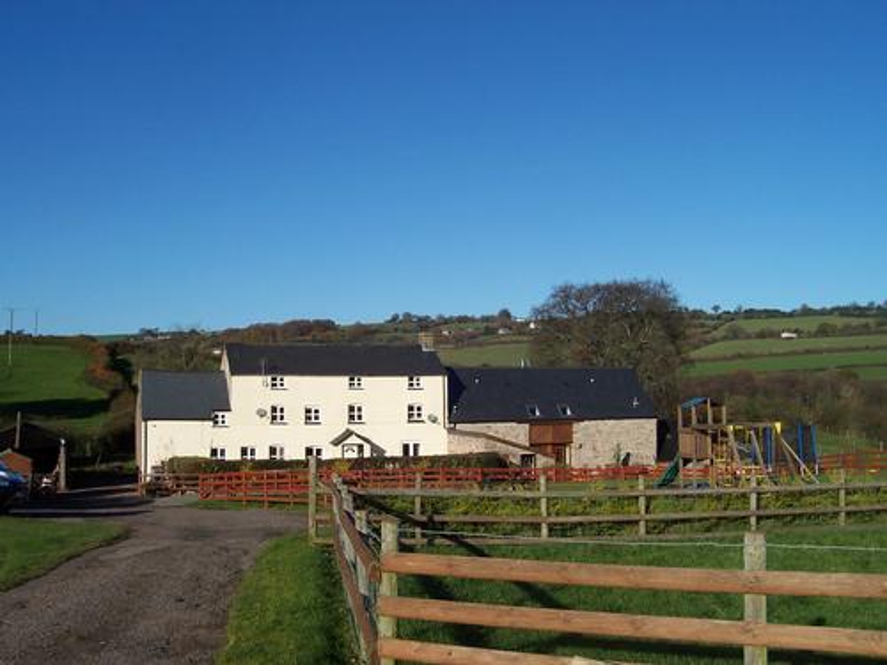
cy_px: 332
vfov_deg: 38.7
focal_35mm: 37
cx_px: 444
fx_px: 948
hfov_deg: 50.1
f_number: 5.6
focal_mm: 5.6
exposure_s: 1/750
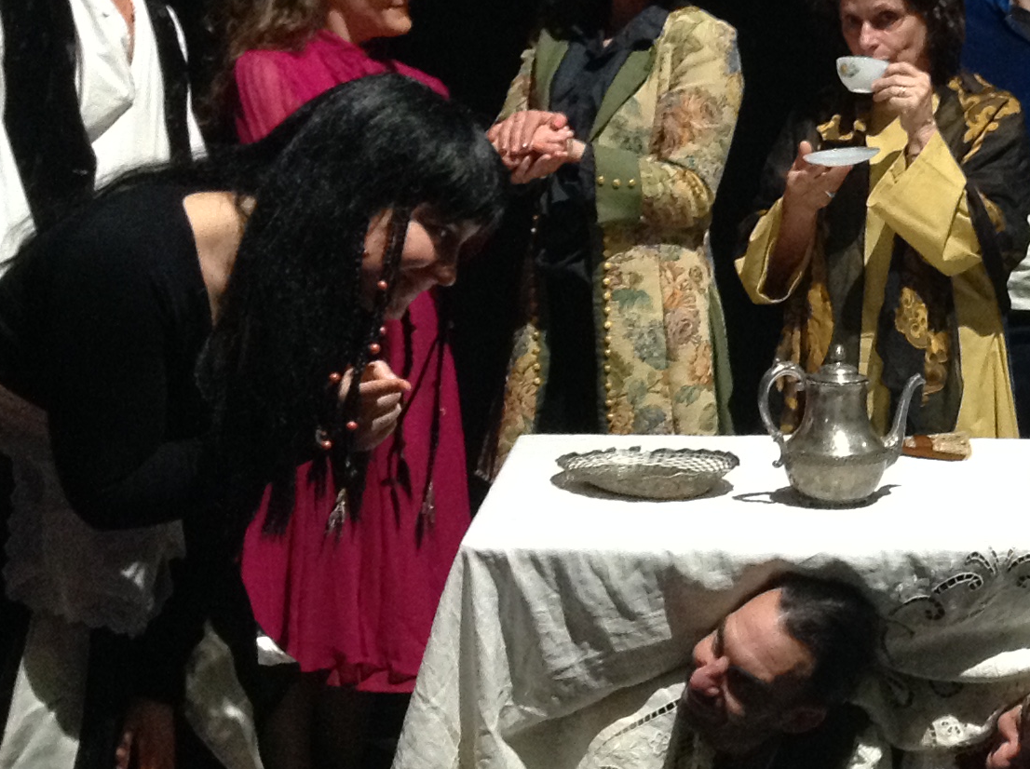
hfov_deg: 22.6
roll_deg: -4.6
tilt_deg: -5.6
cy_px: 252
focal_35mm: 82
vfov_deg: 17.9
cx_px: 1111
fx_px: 2436
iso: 320
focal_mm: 4.28
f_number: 2.4
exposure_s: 1/15
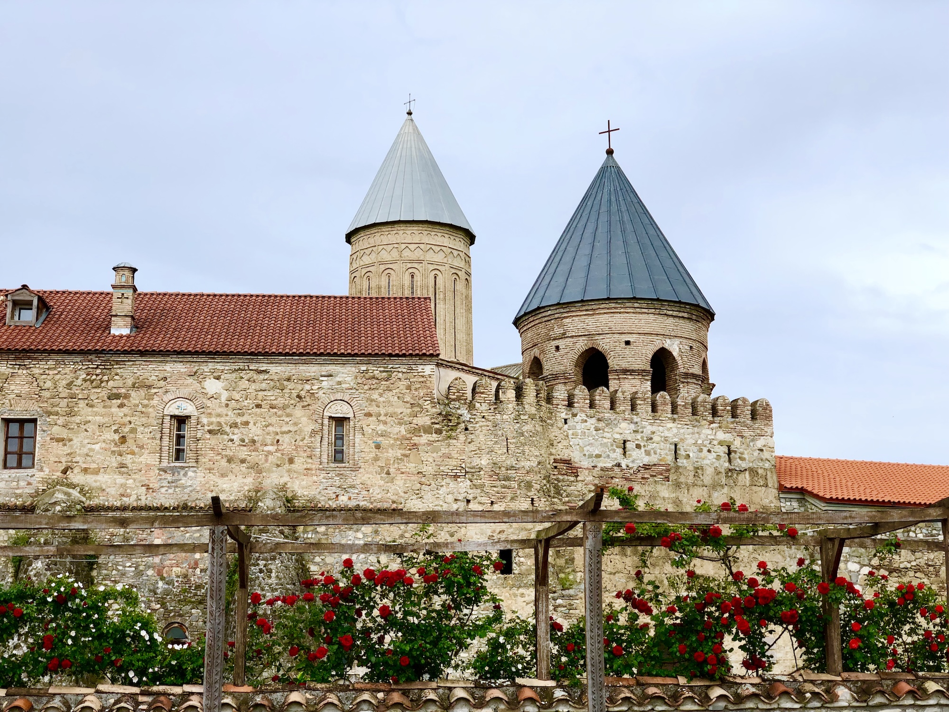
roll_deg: +0.5
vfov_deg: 28.0
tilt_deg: +13.4
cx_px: 474
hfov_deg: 36.8
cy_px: 356
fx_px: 1426
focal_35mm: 52
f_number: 2.4
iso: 16
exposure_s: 1/695
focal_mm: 6
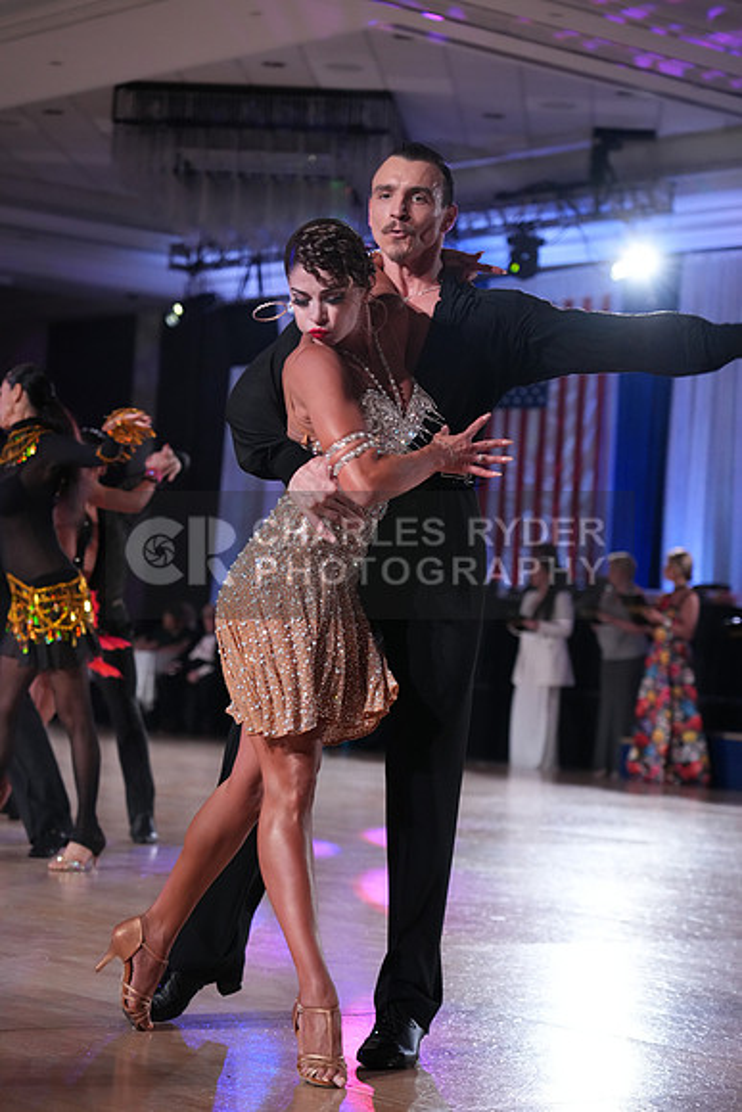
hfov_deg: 16.7
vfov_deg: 24.8
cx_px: 371
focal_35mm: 82
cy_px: 556
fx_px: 2533
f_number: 4
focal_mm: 82
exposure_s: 1/500
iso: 3200
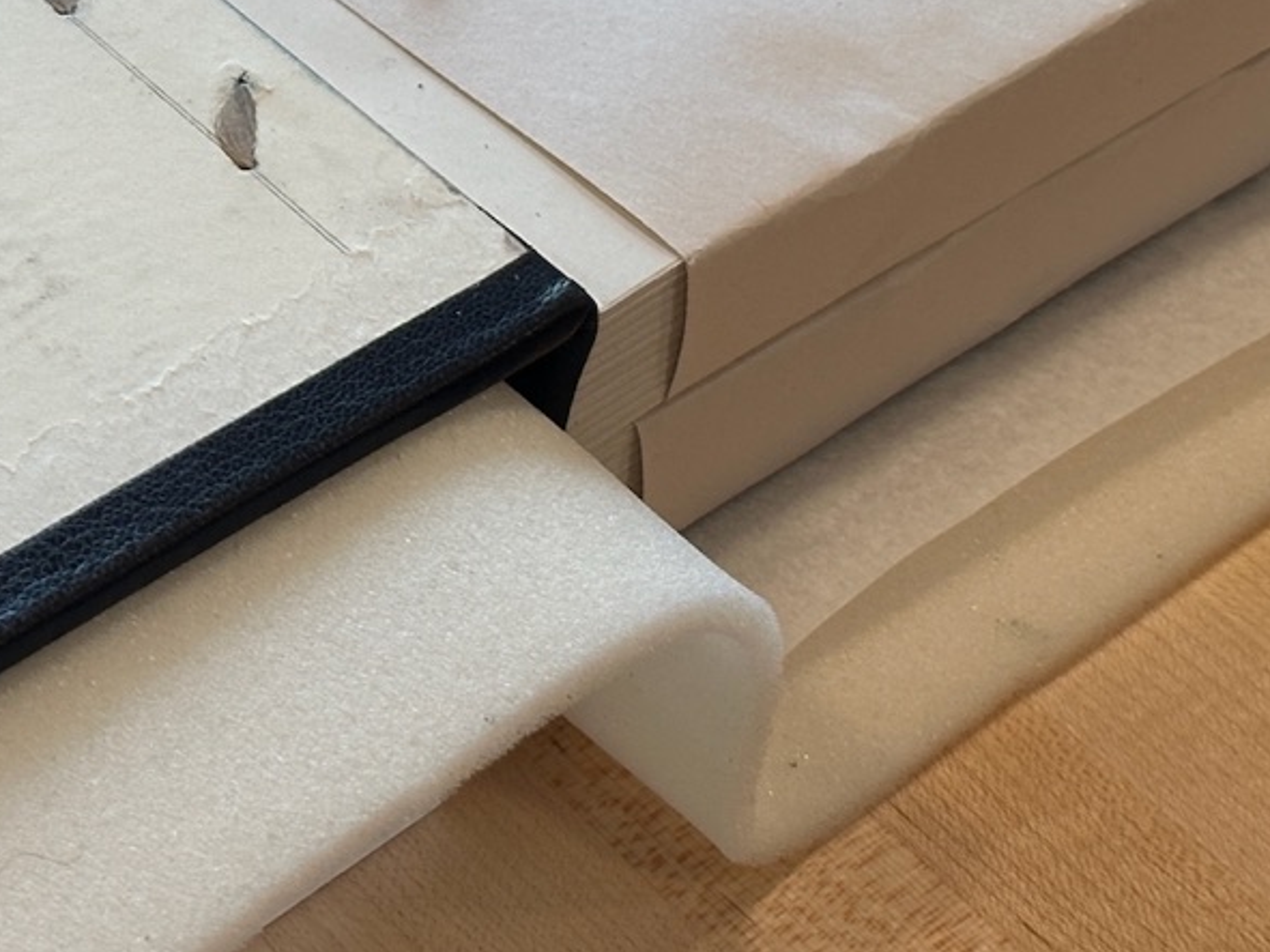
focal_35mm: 130
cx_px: -15
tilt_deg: -40.3
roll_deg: -1.1
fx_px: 4769
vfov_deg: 11.3
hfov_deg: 14.9
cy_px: -26
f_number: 1.78
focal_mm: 6.86
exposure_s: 1/120
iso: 50
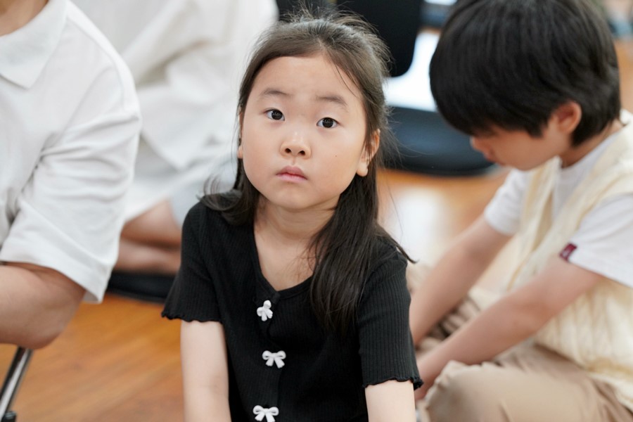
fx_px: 2725
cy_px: 211
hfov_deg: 13.2
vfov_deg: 8.9
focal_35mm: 155
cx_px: 316
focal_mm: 155
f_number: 4
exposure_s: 1/160
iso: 2500
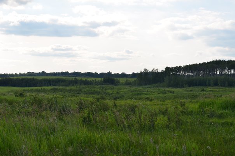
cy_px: 78
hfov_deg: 27.0
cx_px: 118
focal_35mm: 75
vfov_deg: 18.1
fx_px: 489
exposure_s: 1/250
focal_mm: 50
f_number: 8
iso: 100
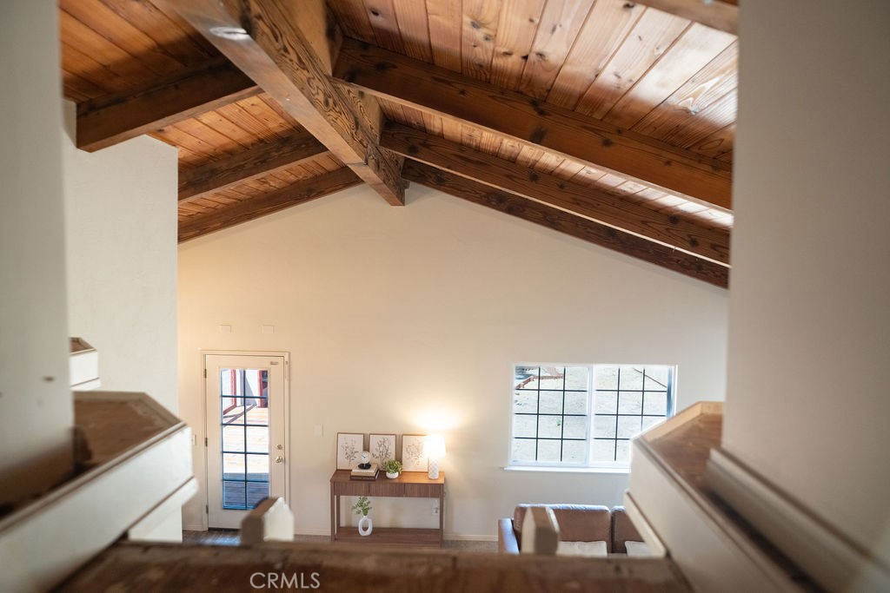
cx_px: 445
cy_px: 296
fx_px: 494
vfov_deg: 61.9
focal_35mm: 20
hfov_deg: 84.0
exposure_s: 1/160
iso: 800
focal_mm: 20
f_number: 9
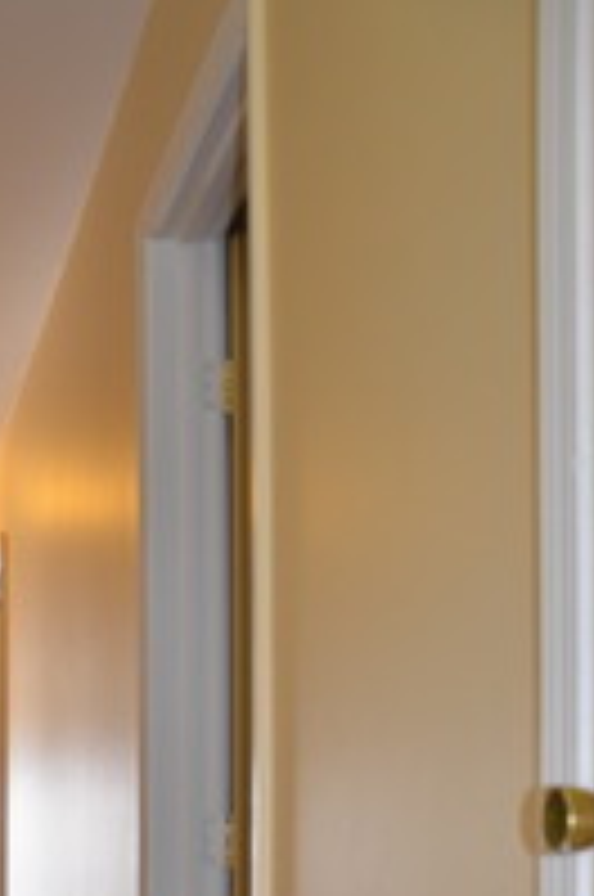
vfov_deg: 28.4
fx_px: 1614
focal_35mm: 65
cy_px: 964
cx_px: -117
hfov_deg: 19.6
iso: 400
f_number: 3.5
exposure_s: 1/60
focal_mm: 18
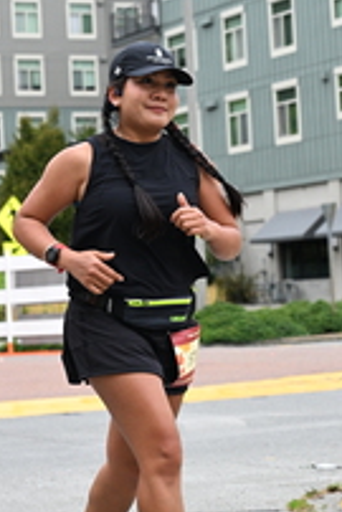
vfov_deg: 16.4
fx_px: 1778
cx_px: 6
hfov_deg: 10.9
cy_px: 213
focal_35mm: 125
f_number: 4
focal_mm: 46
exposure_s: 1/800
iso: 1600
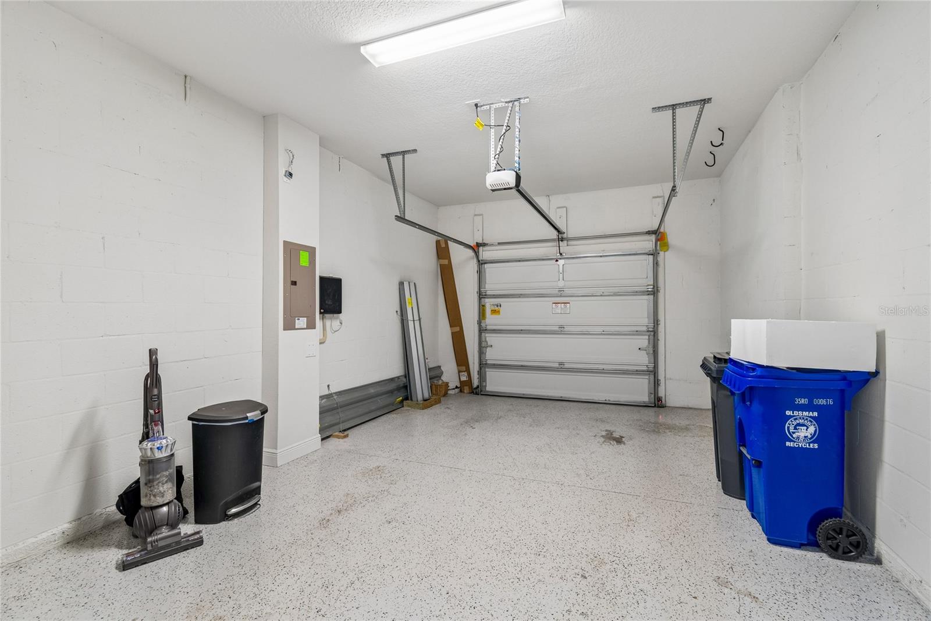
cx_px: 466
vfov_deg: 77.3
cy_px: 310
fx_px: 388
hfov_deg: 100.4
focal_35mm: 15
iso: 100
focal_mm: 10
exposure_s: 1/2.5
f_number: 7.1
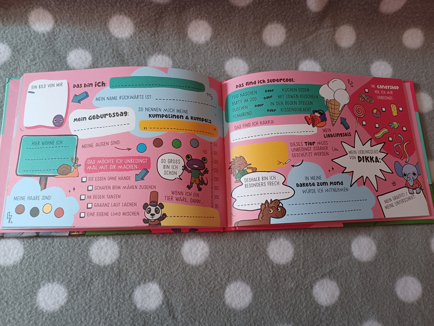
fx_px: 313
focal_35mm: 25
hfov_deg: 69.4
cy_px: 163
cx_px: 217
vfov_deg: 54.9
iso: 250
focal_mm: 4.6
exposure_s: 1/33.4
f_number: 1.8
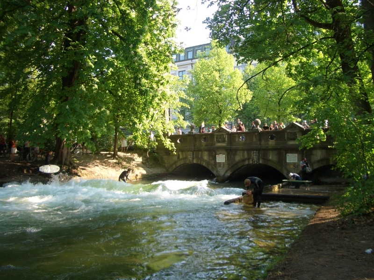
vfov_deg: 40.7
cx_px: 187
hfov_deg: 52.6
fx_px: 378
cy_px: 140
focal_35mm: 35
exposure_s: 1/125
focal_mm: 5.8
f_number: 2.6
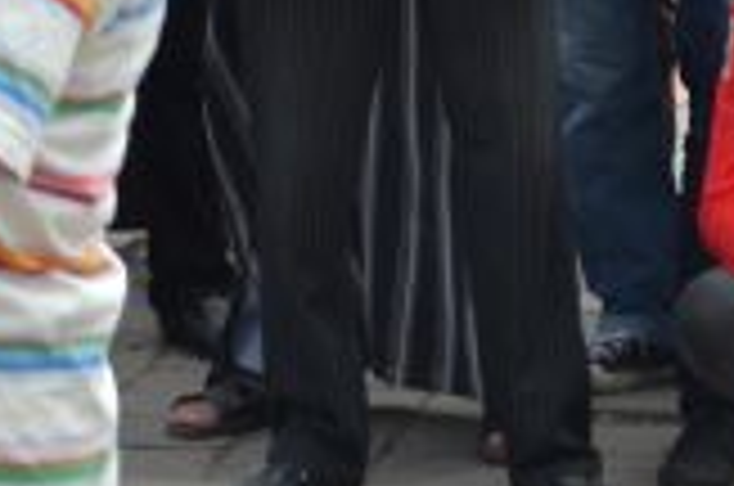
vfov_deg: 4.2
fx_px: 6592
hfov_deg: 6.3
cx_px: -423
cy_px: -450
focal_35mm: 324
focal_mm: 55
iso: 100
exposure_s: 1/200
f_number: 7.1
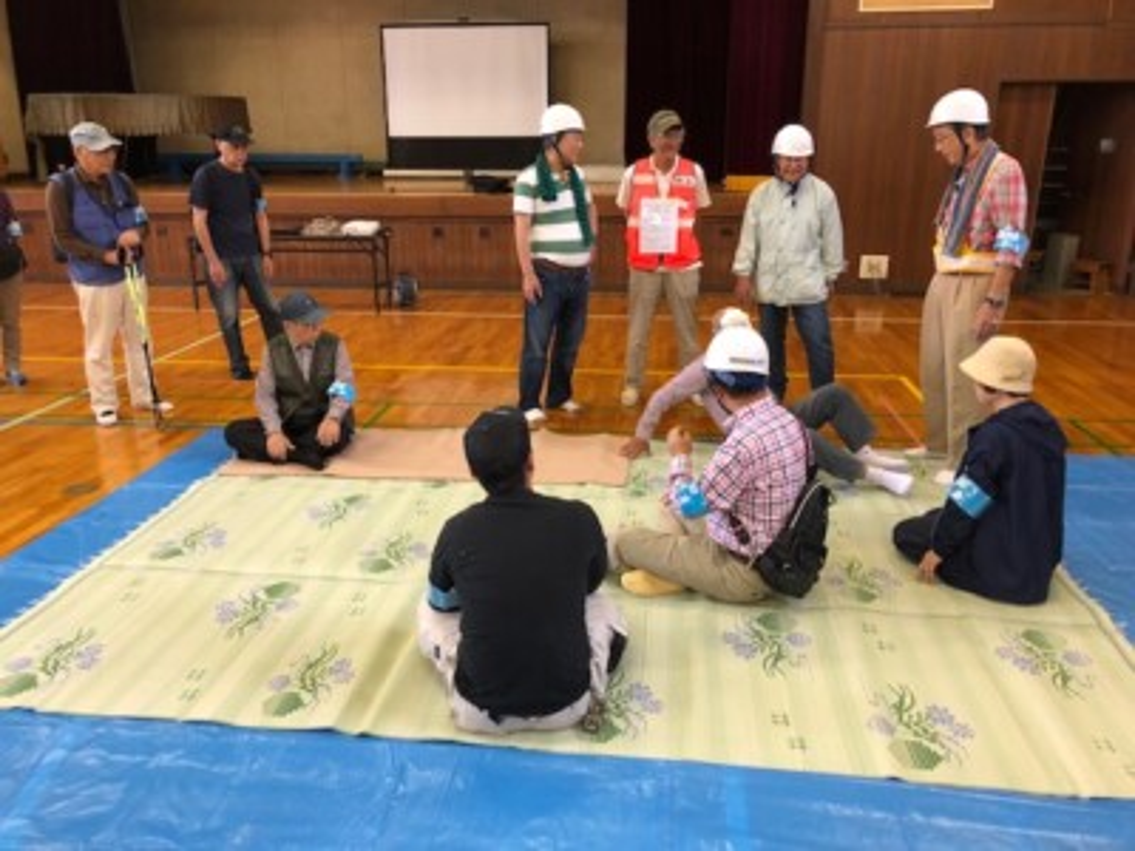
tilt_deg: -16.3
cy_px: 426
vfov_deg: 49.7
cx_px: 568
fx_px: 918
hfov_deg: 63.4
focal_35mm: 28
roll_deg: +0.4
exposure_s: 1/17
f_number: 1.8
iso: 64
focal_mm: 3.99
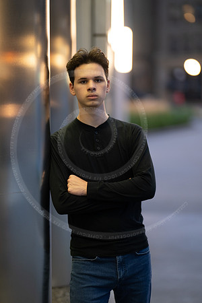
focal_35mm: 85
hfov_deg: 16.1
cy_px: 152
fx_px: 715
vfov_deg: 23.9
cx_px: 101
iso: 1000
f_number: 1.2
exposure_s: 1/200
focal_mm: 85
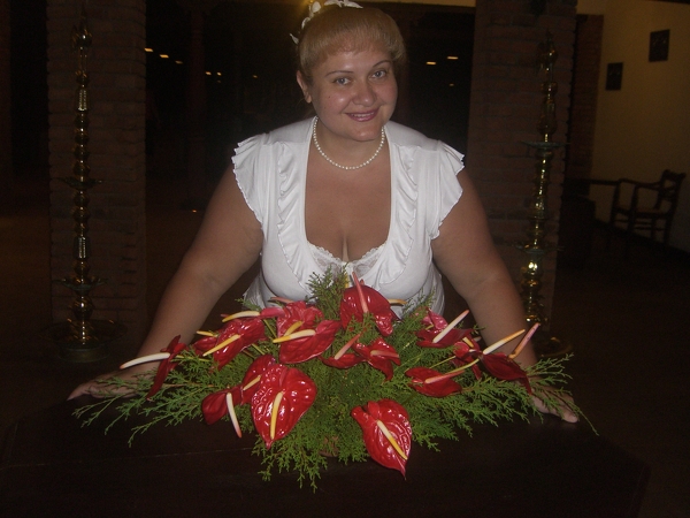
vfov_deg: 37.7
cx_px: 345
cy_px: 259
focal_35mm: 38
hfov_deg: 49.0
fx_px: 757
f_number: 2.8
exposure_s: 1/60
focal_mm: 7.9
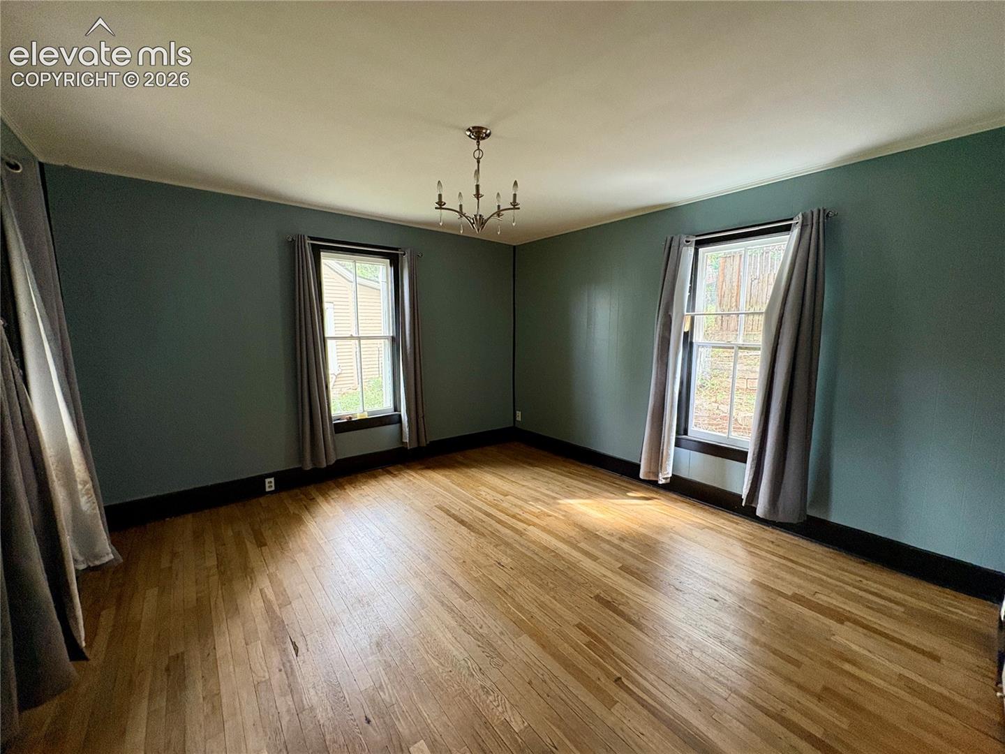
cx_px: 502
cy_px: 377
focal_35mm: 14
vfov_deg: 85.7
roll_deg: +0.4
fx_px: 406
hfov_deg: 102.1
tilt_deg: -7.6
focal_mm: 2.22
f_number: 2.2
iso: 320
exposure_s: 1/60
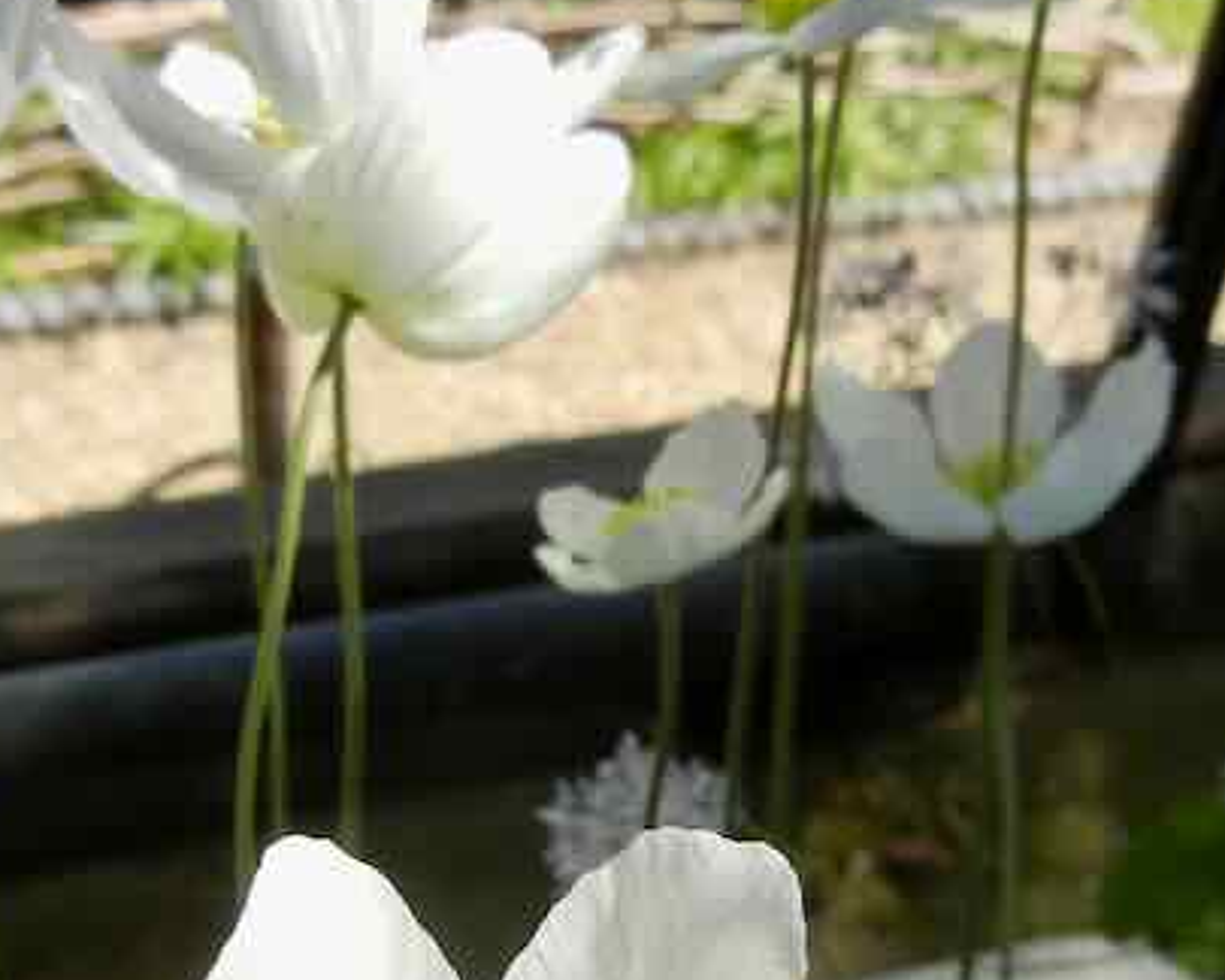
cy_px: 777
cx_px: 596
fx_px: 2683
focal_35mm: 74
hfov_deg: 25.7
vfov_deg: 20.5
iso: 160
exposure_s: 1/543
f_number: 3.5
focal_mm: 5.4
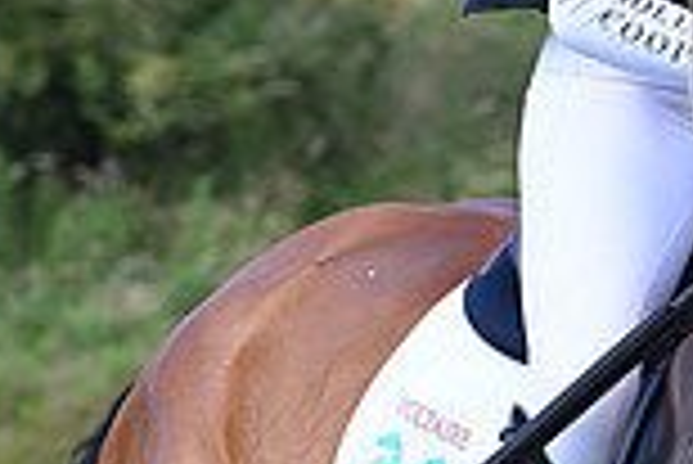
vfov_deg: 3.2
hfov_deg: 4.7
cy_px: -29
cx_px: 1102
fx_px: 8420
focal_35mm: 437
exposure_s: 1/1250
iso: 640
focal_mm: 116
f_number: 4.5
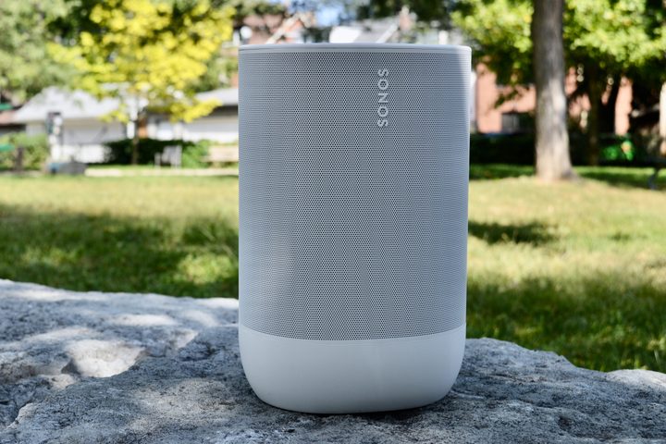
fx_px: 860
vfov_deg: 28.9
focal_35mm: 46
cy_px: 222
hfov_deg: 42.3
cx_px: 333
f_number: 6.3
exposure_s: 1/160
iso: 100
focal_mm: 31
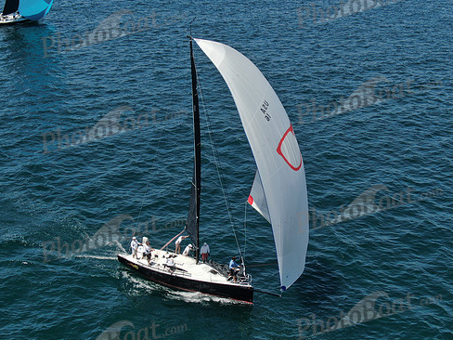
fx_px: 746
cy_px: 167
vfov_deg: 25.7
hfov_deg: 33.8
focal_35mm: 57
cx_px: 242
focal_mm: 8.6
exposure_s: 1/1000
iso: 100
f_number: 3.8
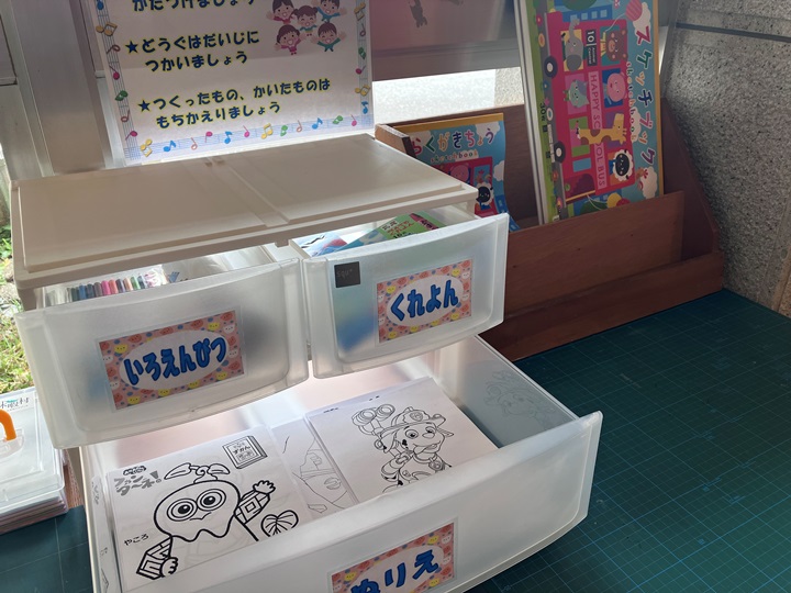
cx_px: 396
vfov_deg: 49.7
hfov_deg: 63.4
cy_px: 296
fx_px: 640
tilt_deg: -28.0
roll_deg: +0.1
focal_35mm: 28
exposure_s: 1/100
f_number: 1.8
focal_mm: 3.99
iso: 32
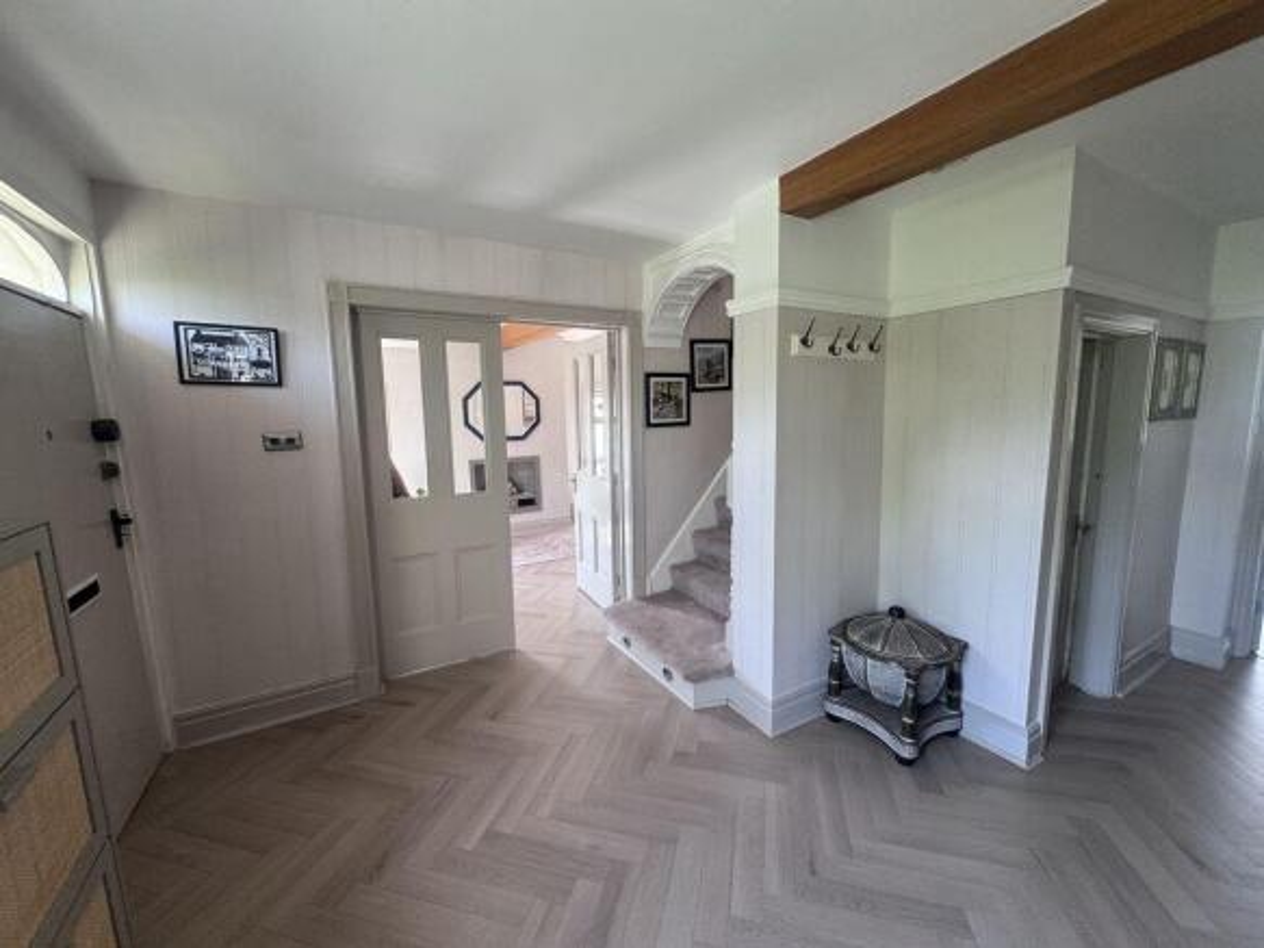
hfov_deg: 102.1
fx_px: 511
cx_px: 632
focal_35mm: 14
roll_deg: -1.7
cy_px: 474
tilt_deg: -6.7
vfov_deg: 85.7
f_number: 2.2
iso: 125
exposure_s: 1/99
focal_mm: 2.22
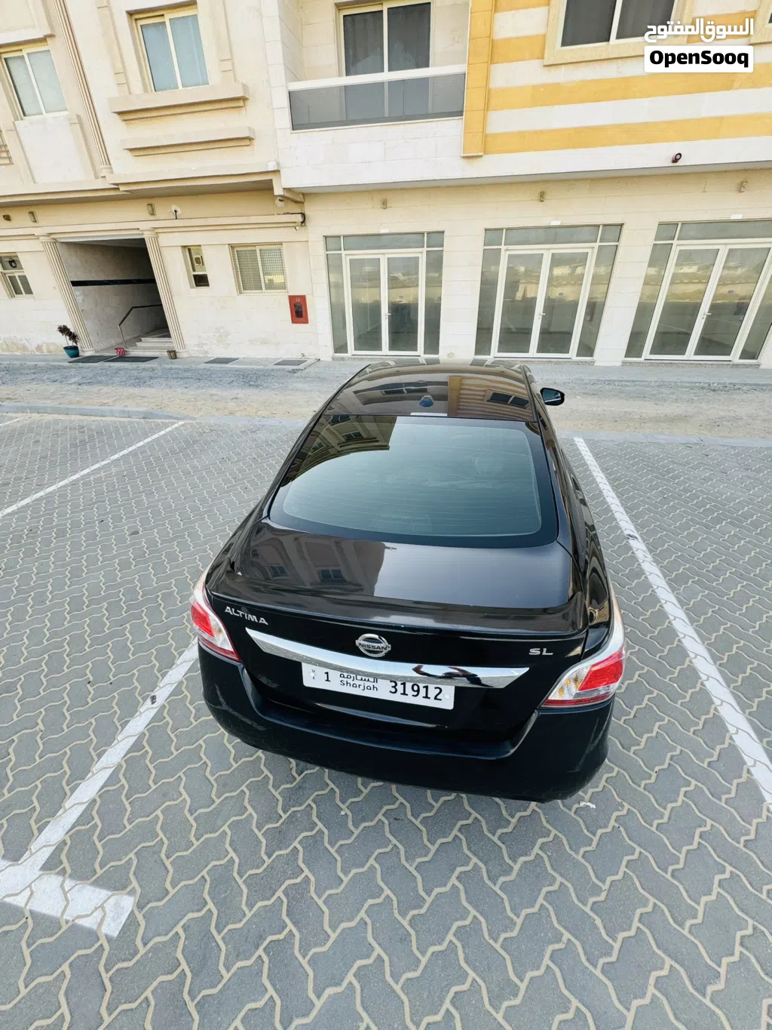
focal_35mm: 14
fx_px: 416
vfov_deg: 102.1
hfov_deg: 85.7
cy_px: 515
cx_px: 386
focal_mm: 2.22
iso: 40
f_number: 2.2
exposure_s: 1/276
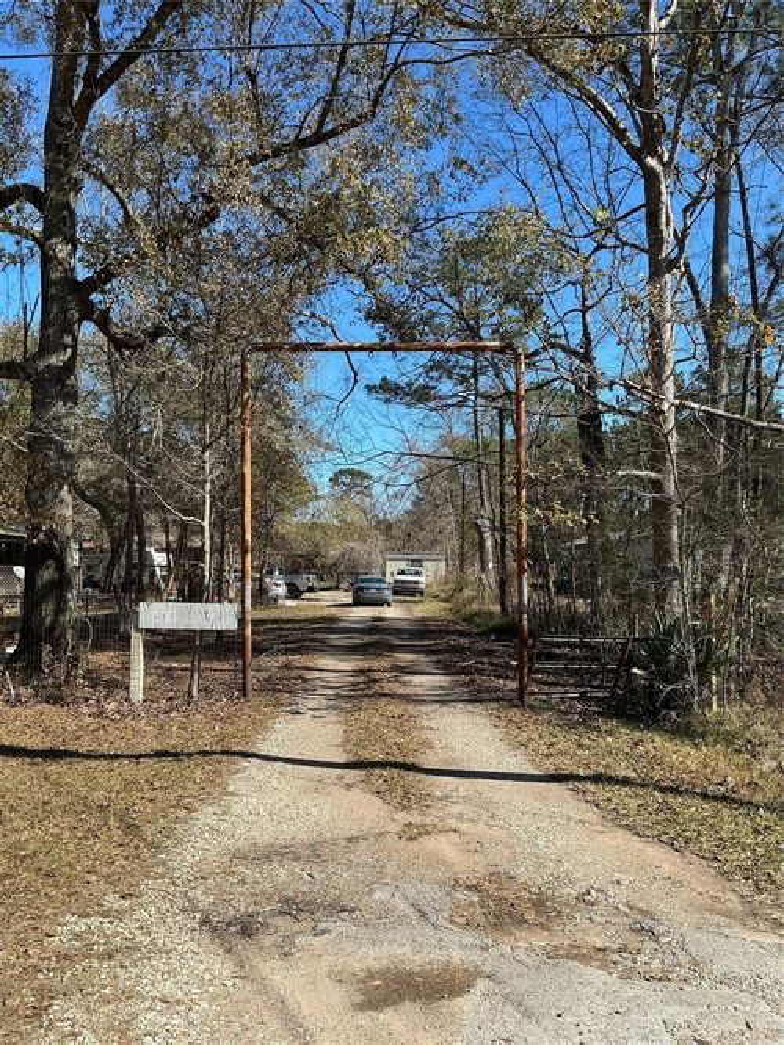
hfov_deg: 48.2
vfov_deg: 61.7
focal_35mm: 29
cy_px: 522
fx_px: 876
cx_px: 392
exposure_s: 1/1279
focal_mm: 3
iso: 25
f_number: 1.8
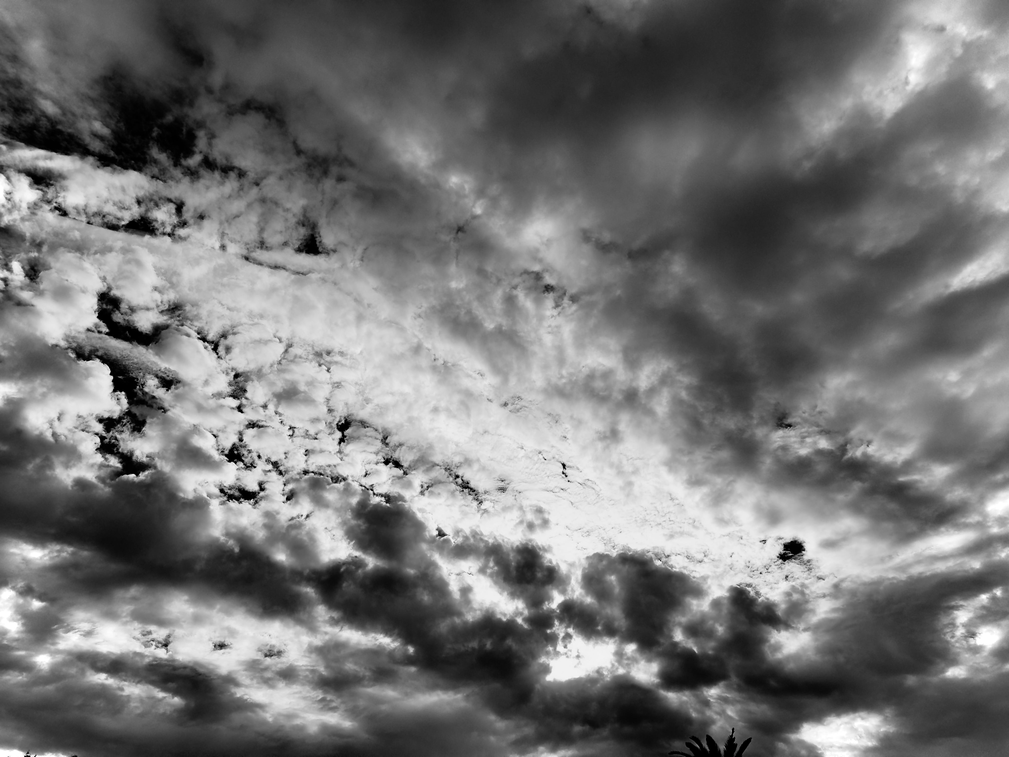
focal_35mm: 24
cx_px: 504
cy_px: 378
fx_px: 700
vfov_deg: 56.8
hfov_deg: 71.6
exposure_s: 1/22727
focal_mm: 6.76
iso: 64
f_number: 1.78
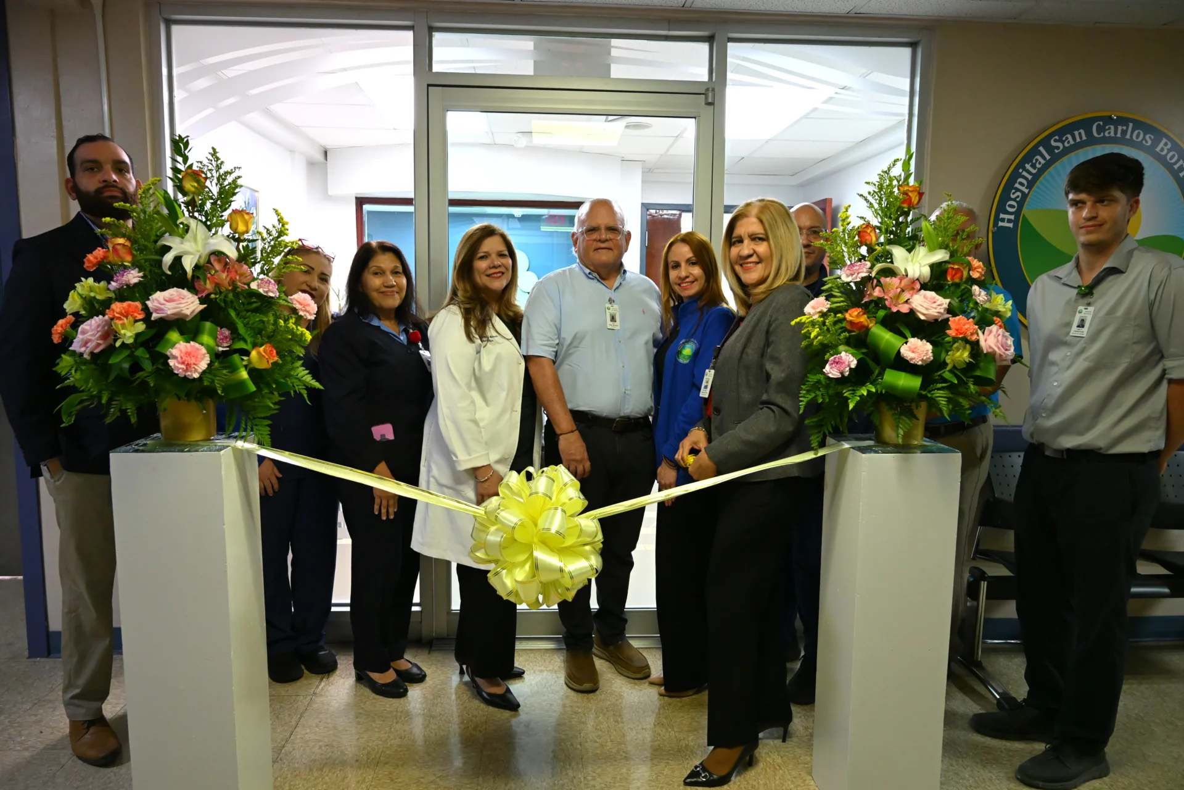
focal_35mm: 24
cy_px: 395
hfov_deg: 73.7
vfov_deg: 53.1
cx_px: 592
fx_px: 789
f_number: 5.6
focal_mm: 24
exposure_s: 1/100
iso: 4000
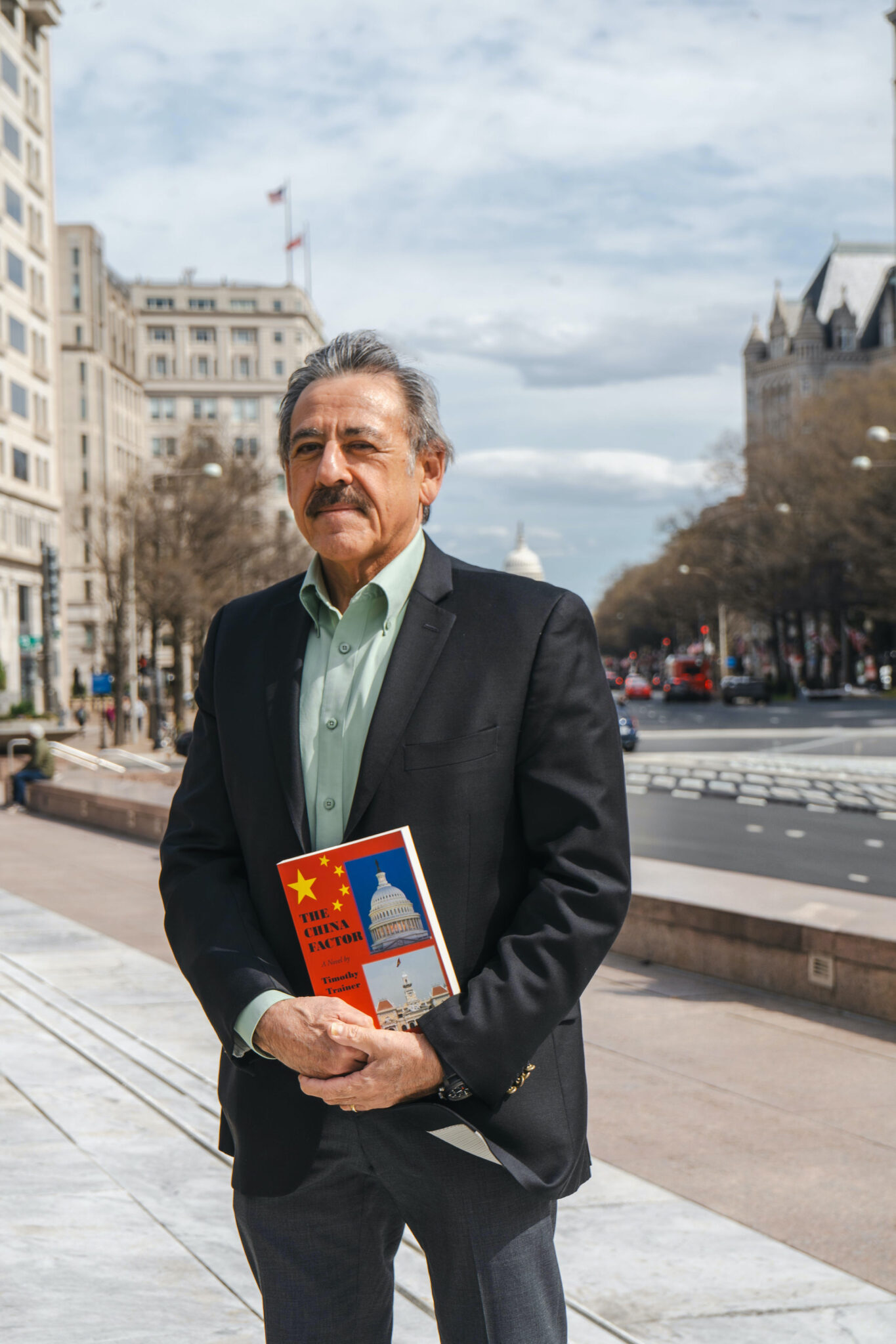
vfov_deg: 28.8
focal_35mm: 70
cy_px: 672
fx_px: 2614
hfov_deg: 19.5
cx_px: 448
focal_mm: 70
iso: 50
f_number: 9
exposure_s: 1/160
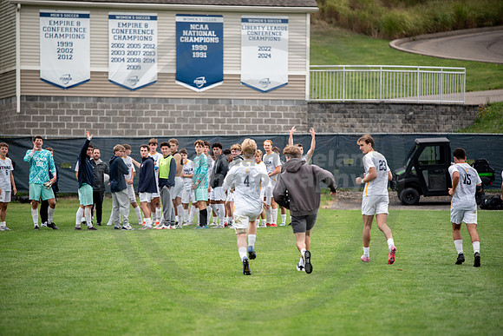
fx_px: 2822
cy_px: 168
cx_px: 252
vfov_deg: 6.8
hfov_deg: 10.2
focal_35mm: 202
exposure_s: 1/640
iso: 320
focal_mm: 200
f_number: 3.2
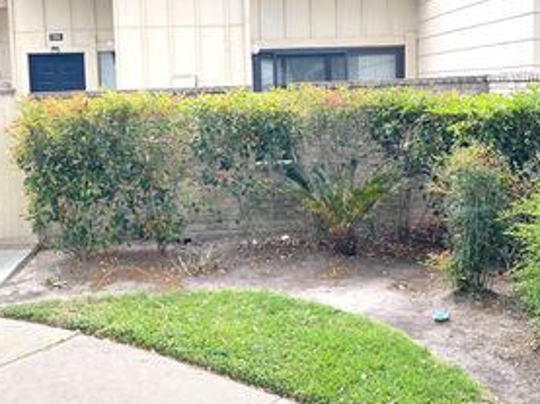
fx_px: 732
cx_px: 257
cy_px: 140
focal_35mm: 47
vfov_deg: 30.6
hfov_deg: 40.5
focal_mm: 4.25
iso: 32
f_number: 1.8
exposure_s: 1/666
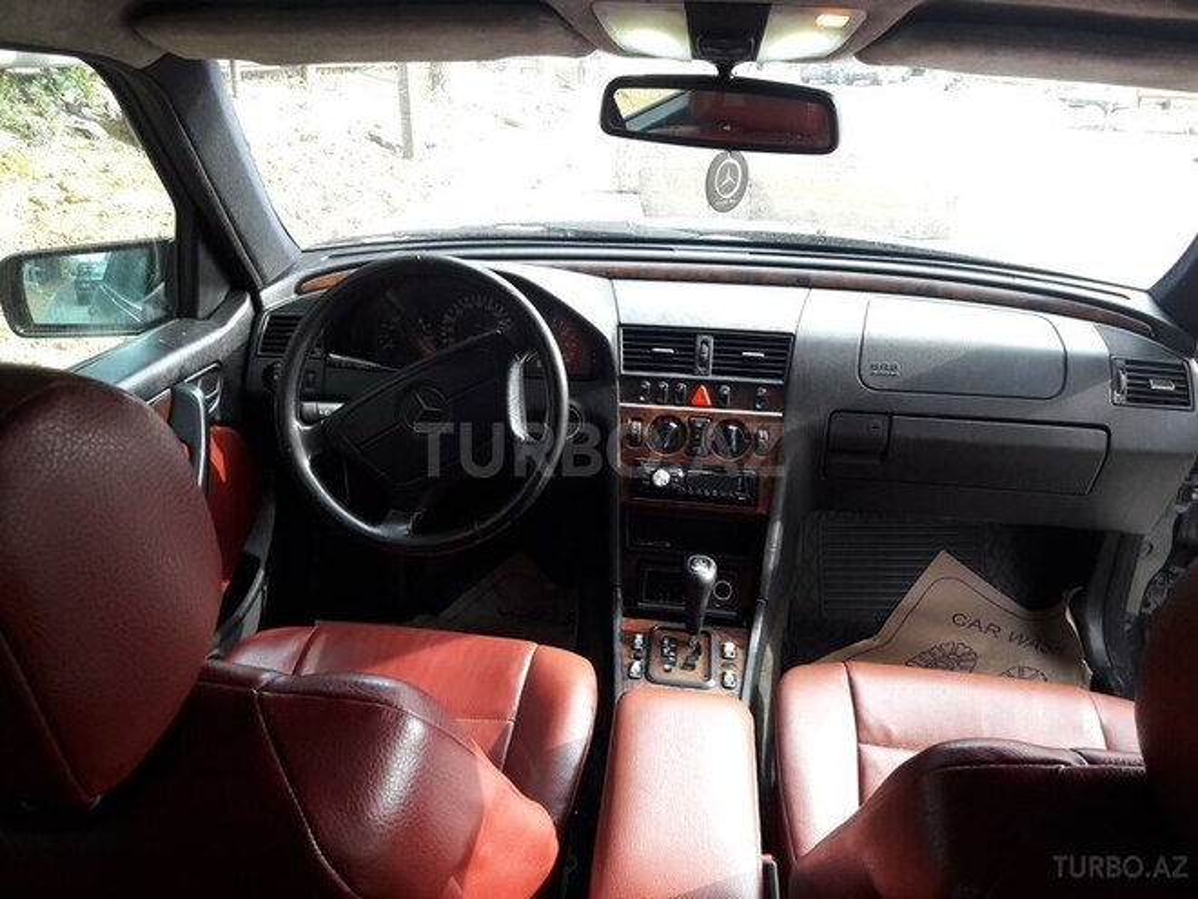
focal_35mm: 28
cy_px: 450
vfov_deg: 49.7
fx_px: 969
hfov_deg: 63.4
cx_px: 599
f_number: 1.9
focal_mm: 3.7
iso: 80
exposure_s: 1/100
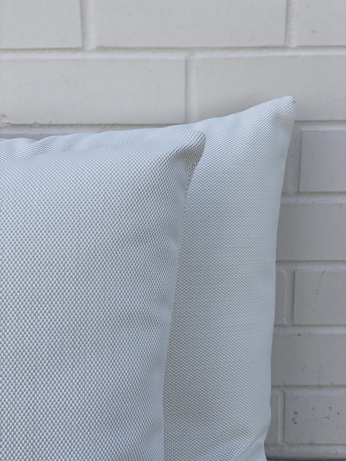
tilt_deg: -16.0
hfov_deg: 28.0
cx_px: 173
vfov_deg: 36.8
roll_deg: +0.4
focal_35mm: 52
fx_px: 693
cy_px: 230
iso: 20
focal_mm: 6
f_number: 2
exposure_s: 1/1043
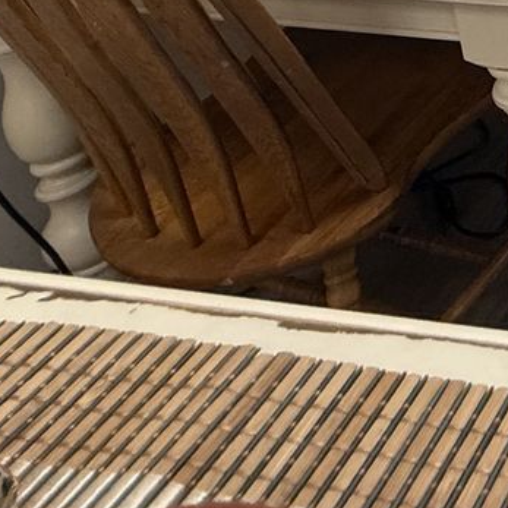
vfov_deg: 21.8
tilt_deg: -12.0
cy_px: -357
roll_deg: +3.1
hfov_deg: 20.7
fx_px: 946
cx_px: 916
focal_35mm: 57
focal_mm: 2.22
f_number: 2.2
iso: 200
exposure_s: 1/100
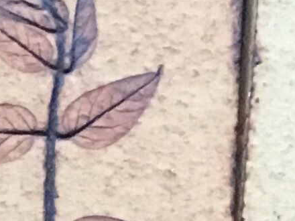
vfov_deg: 6.1
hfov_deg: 8.3
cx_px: -235
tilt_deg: -79.0
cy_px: 613
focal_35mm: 230
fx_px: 1960
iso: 200
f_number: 2.4
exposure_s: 1/25
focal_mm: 3.3
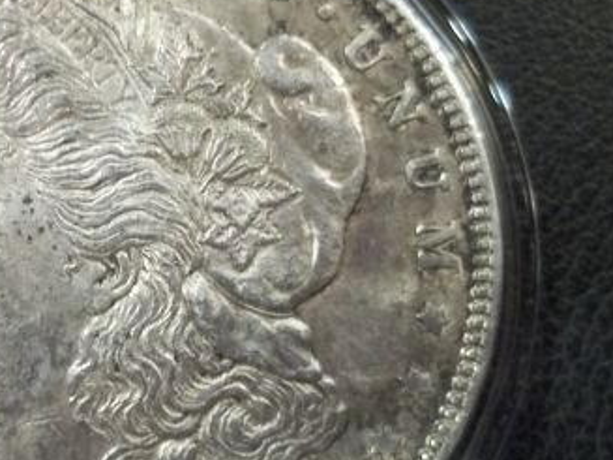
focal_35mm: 66
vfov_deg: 22.2
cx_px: 148
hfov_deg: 28.9
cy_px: 289
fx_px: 1168
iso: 248
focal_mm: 6.5
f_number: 3.1
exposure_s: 1/8
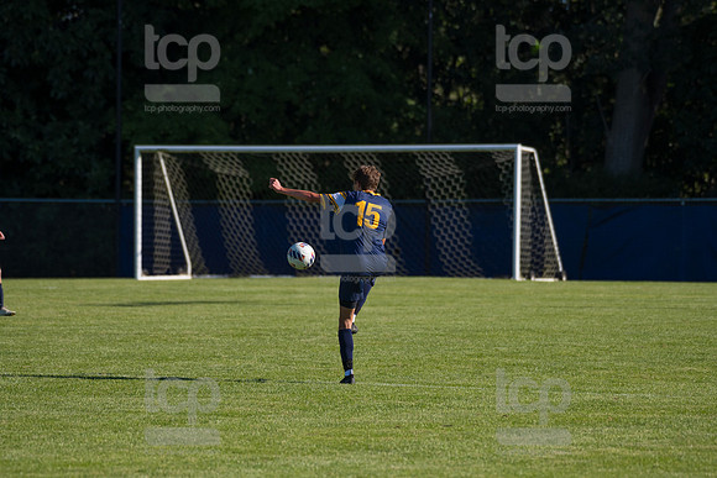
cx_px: 358
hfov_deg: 7.6
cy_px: 239
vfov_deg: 5.1
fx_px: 5379
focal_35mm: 270
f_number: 5.6
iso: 320
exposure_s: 1/2000
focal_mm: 270
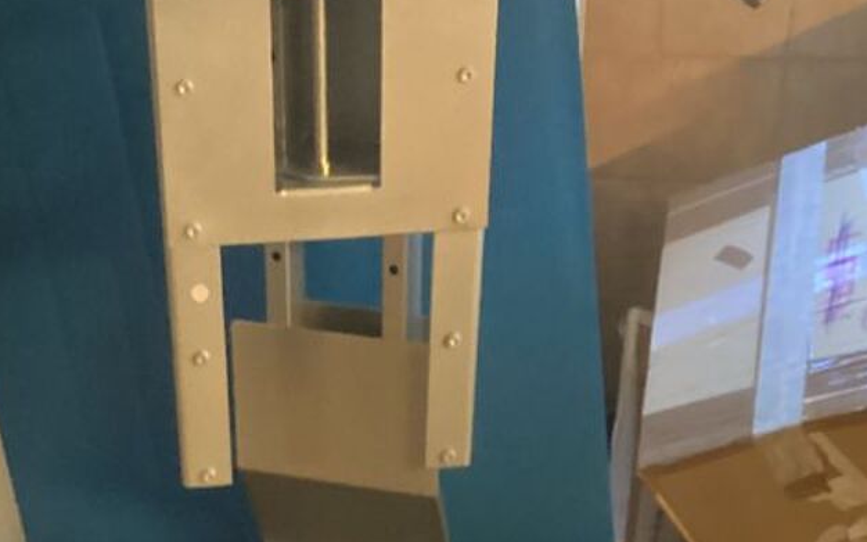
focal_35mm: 70
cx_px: 324
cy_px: 648
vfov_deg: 17.7
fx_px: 1654
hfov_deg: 29.3
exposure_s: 1/25
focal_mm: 3.3
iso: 640
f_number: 2.4
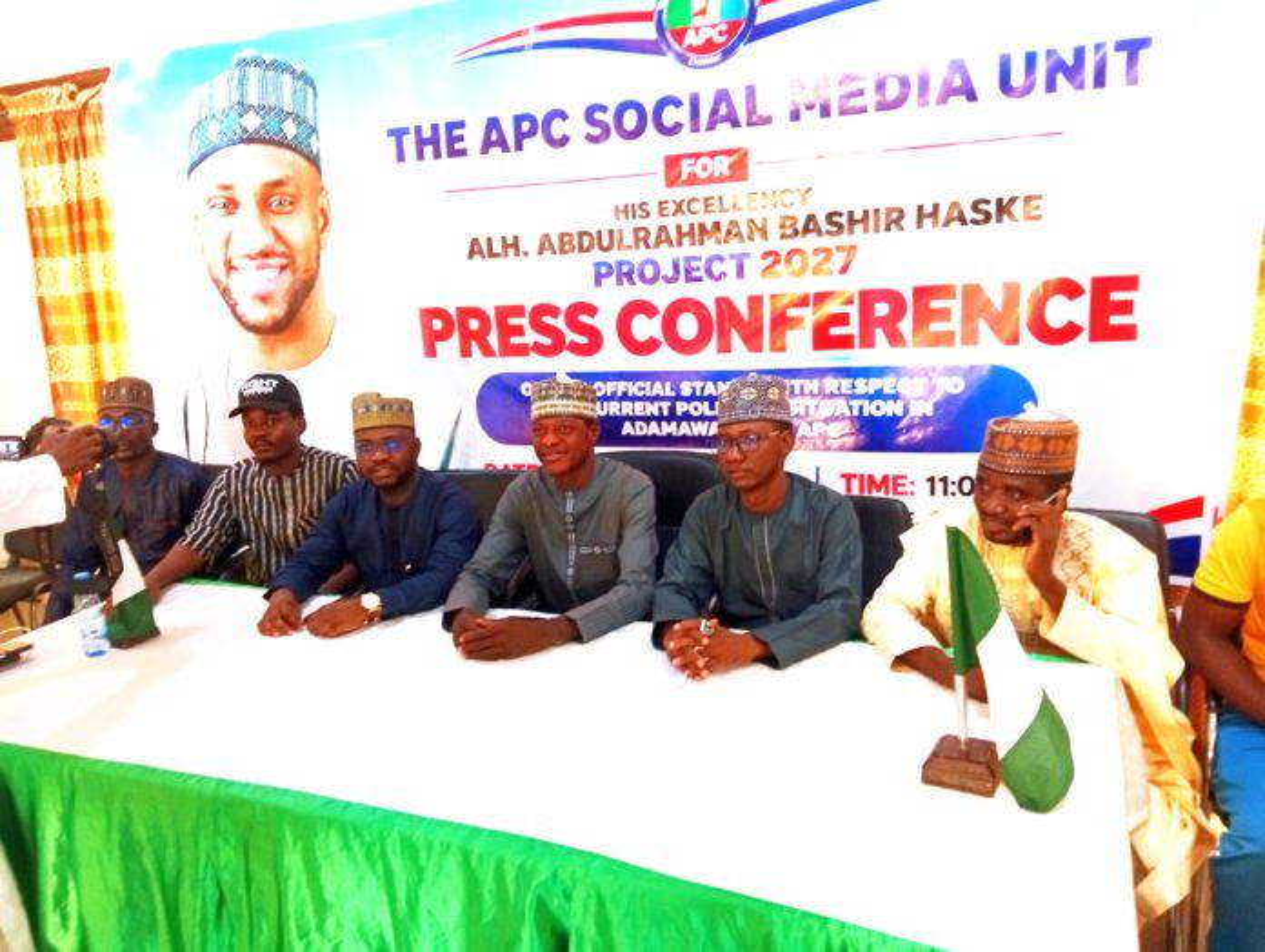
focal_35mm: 26
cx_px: 632
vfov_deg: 53.2
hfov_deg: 67.2
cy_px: 476
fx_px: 951
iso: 493
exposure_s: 1/33.3
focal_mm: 3.96
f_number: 1.8
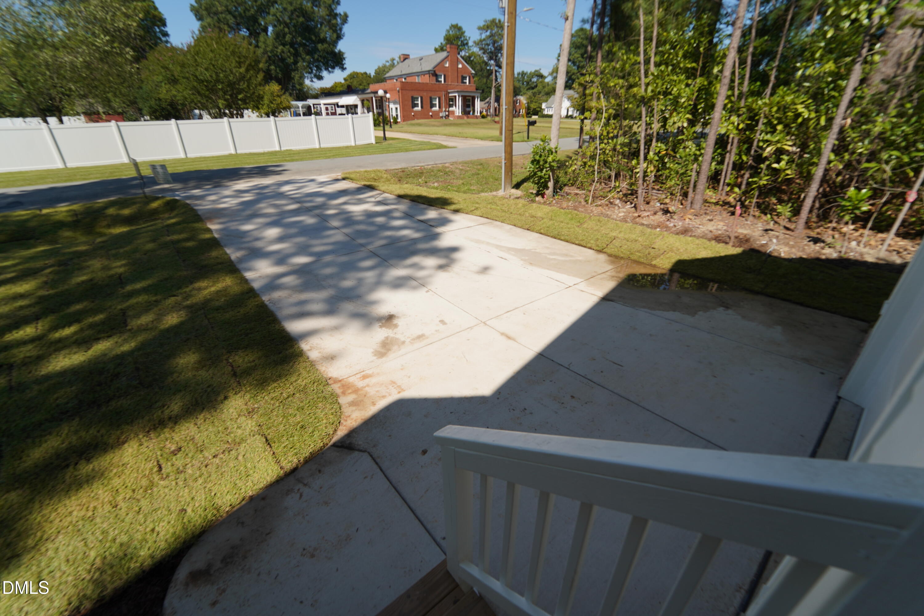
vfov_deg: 81.2
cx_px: 462
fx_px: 359
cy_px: 308
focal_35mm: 14
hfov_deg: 104.3
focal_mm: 14
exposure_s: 1/400
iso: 100
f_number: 6.3
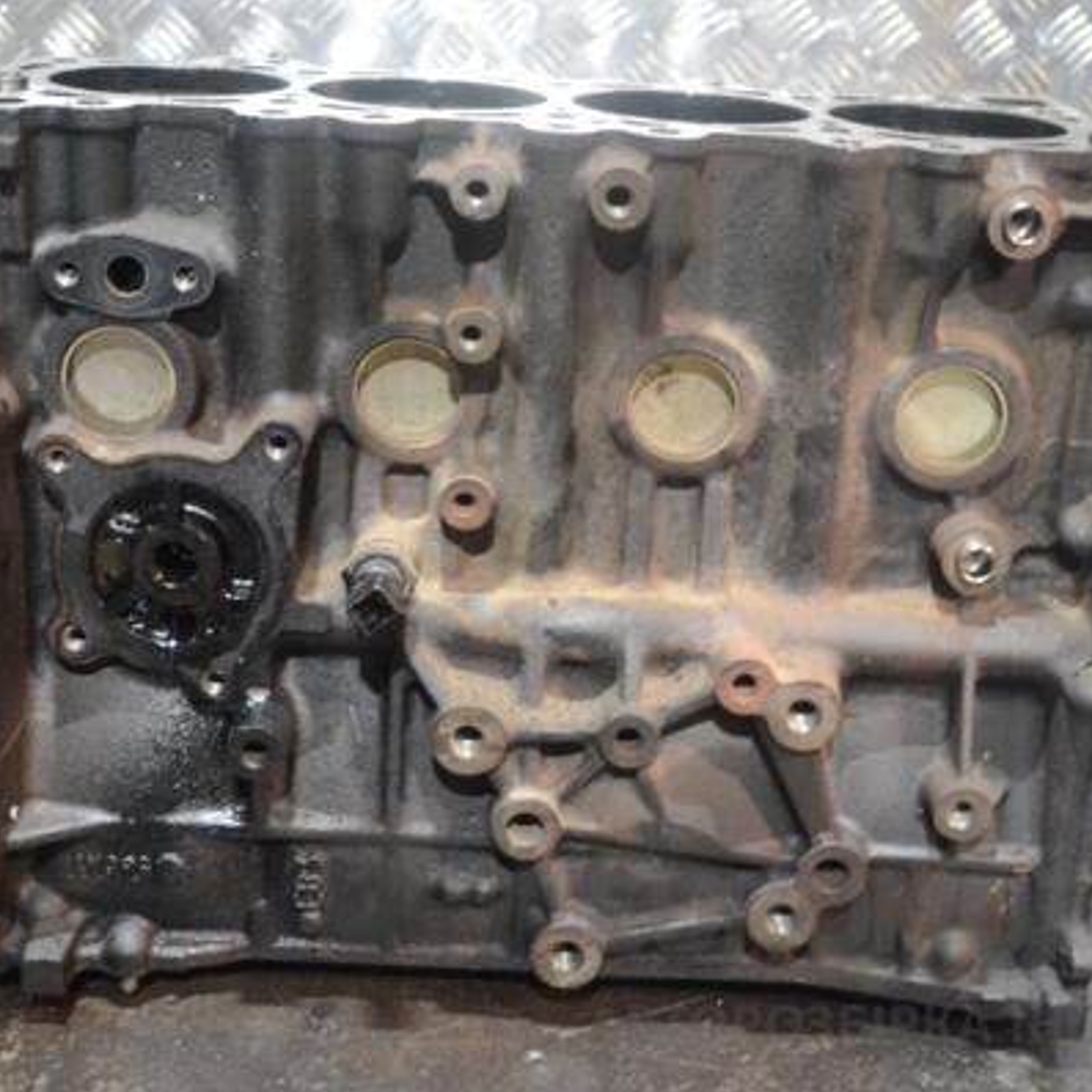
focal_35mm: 54
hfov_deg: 31.6
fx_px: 1927
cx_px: 536
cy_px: 545
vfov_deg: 31.6
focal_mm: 28
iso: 3200
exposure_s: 1/13
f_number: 4.5
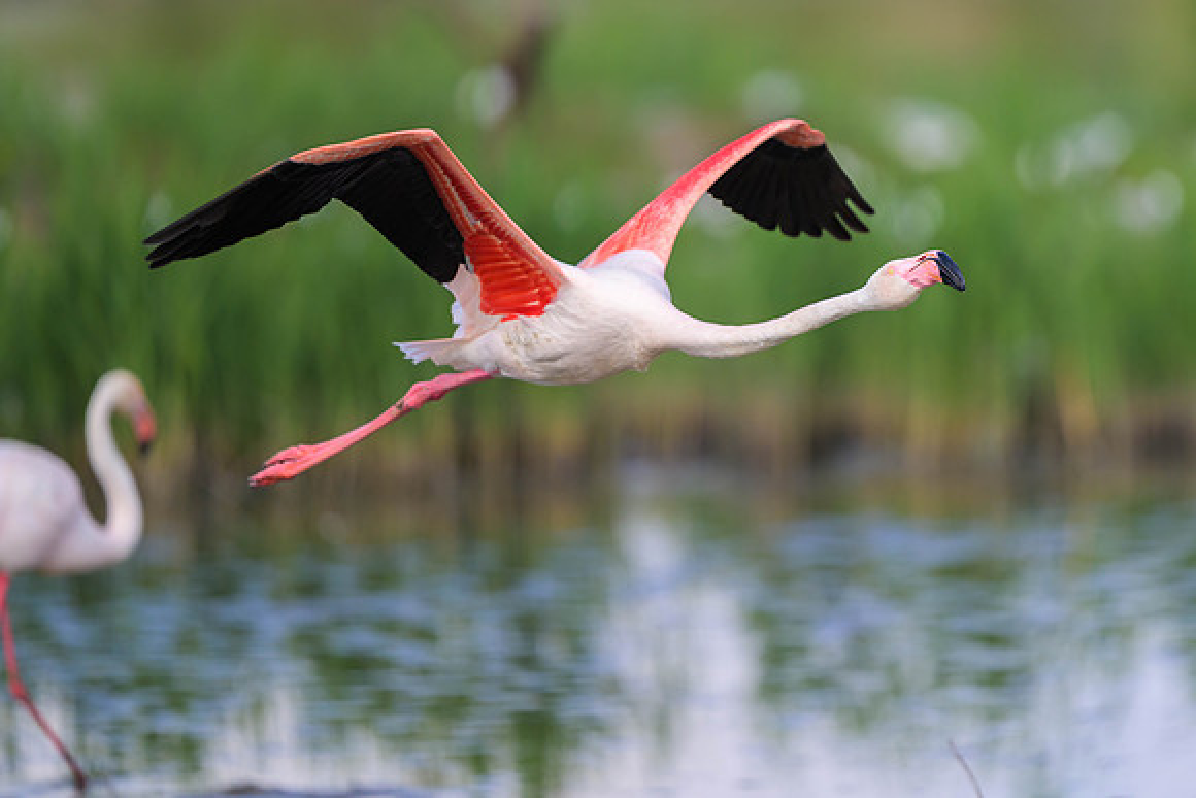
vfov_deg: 2.7
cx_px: 739
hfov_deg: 4.1
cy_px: 311
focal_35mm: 504
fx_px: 16749
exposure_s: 1/4000
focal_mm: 400
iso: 360
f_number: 2.8
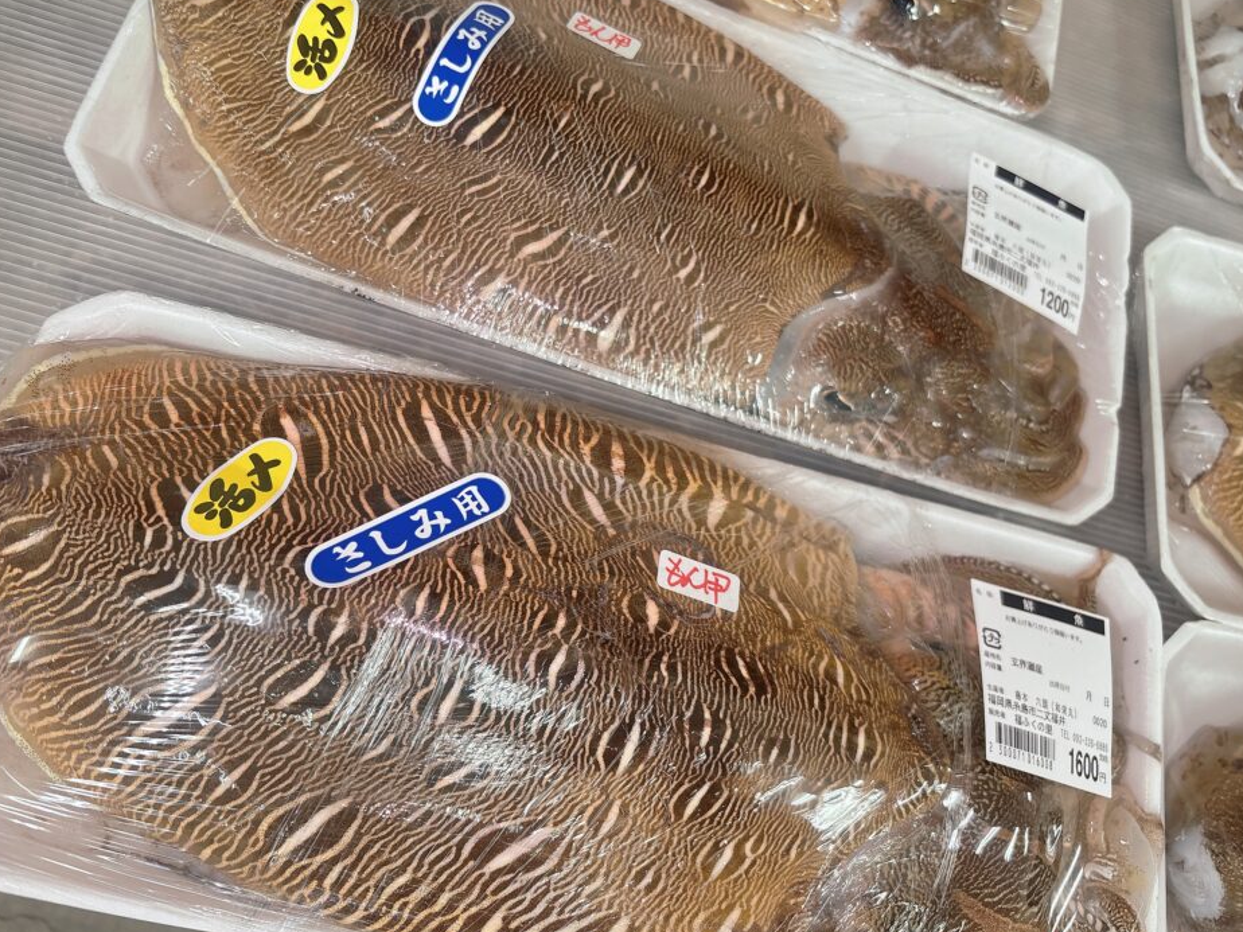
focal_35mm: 27
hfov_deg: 65.3
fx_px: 970
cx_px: 609
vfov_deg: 51.4
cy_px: 467
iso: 125
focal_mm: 5.96
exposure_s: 1/60
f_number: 1.6
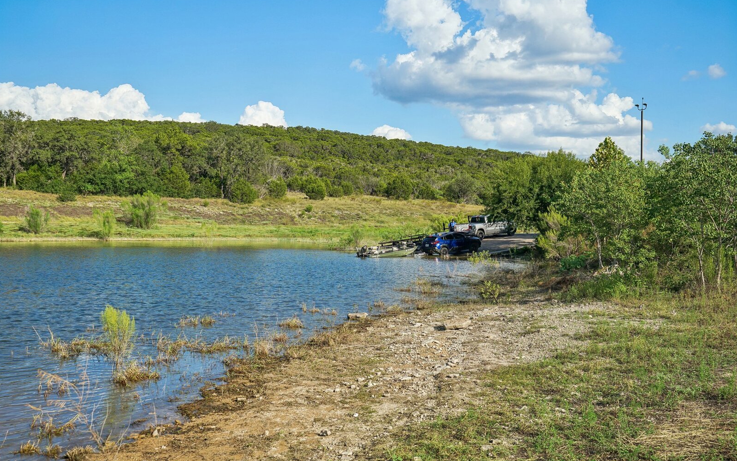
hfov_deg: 54.0
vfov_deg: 35.3
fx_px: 723
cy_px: 234
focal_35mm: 36
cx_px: 366
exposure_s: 1/320
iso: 200
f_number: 8
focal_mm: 35
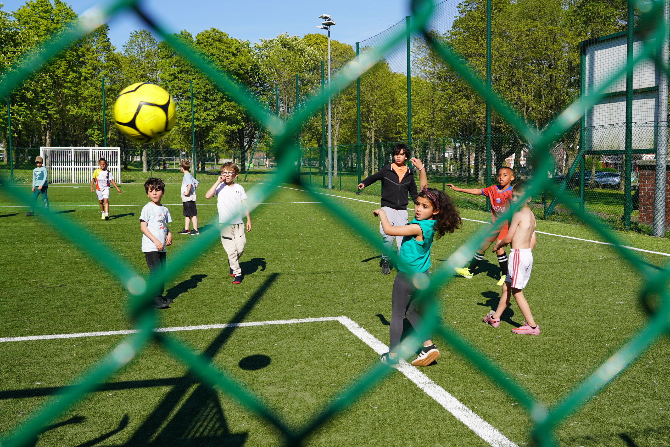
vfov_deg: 36.9
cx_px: 335
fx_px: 670
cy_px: 224
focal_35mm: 36
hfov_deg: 53.1
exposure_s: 1/500
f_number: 5
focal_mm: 24
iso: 100
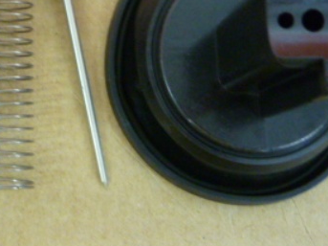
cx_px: 18
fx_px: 729
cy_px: 27
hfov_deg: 24.4
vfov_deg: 18.8
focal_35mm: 77
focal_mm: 5.5
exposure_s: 1/10
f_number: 2.8
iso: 400
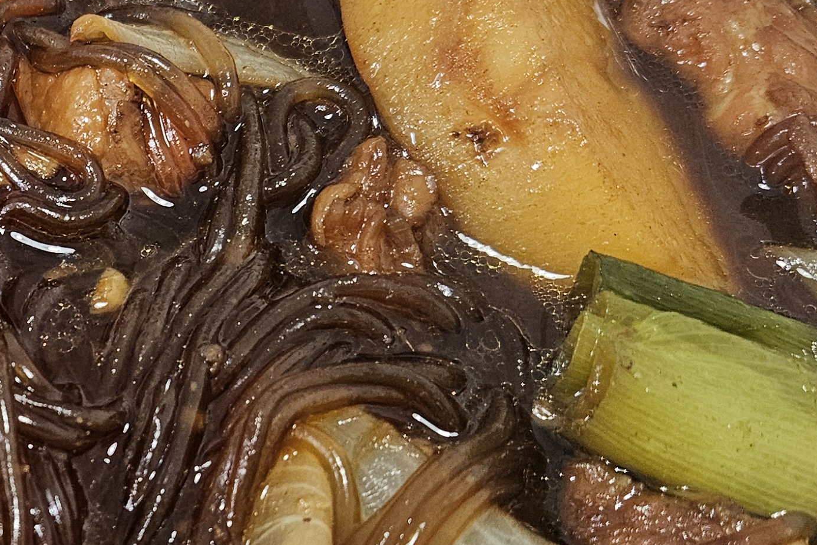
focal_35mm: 69
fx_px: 1566
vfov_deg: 19.7
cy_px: 377
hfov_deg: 27.5
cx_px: -4
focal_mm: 5.4
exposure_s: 1/120
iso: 250
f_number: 1.8
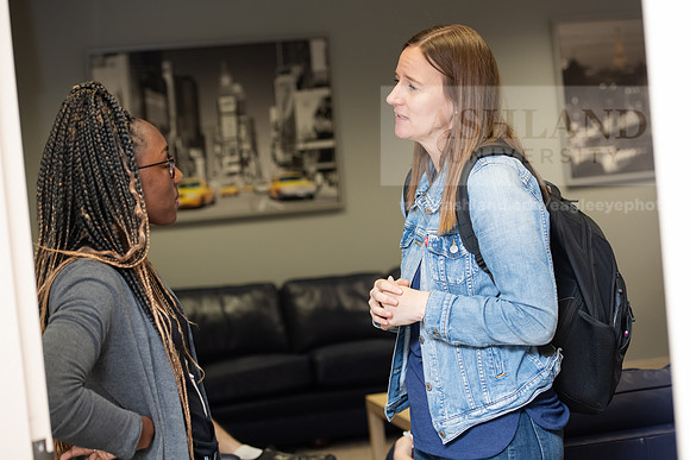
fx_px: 1342
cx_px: 345
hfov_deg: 28.8
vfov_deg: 19.5
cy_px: 230
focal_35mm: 70
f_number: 4
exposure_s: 1/200
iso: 1000
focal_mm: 70
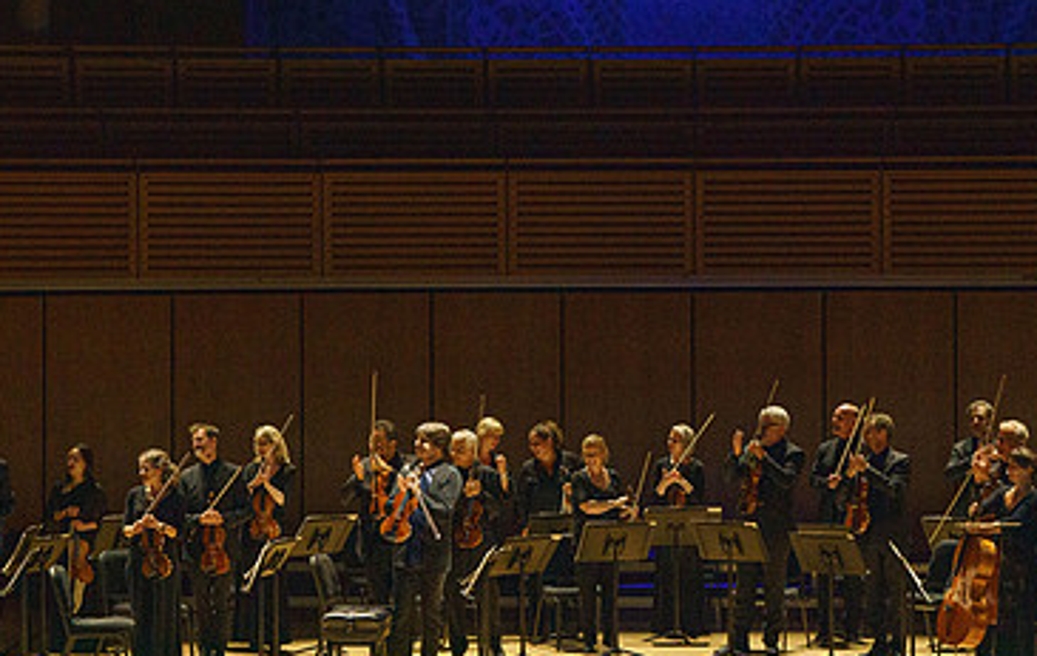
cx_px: 426
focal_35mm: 163
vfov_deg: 8.1
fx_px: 4623
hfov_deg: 12.8
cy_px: 211
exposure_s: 1/250
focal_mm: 100
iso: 4000
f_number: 7.1
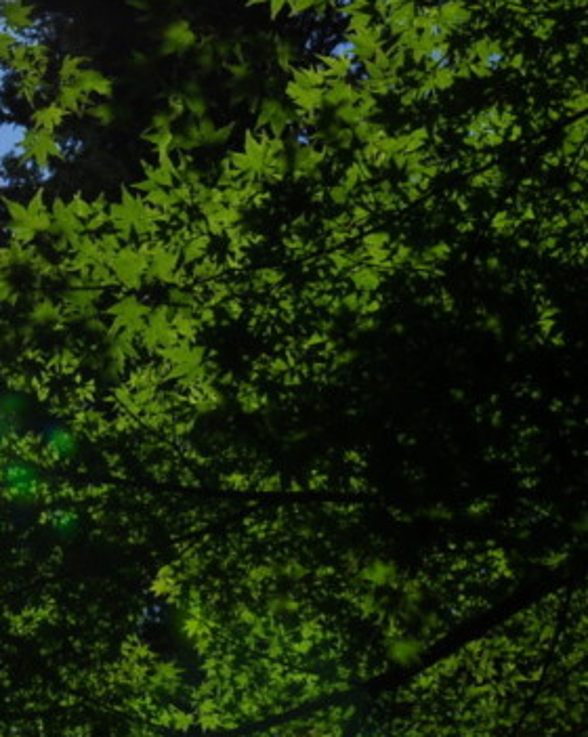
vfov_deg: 24.7
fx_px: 1678
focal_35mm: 77
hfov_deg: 19.2
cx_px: -17
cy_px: 280
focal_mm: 24
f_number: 25
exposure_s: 1/160
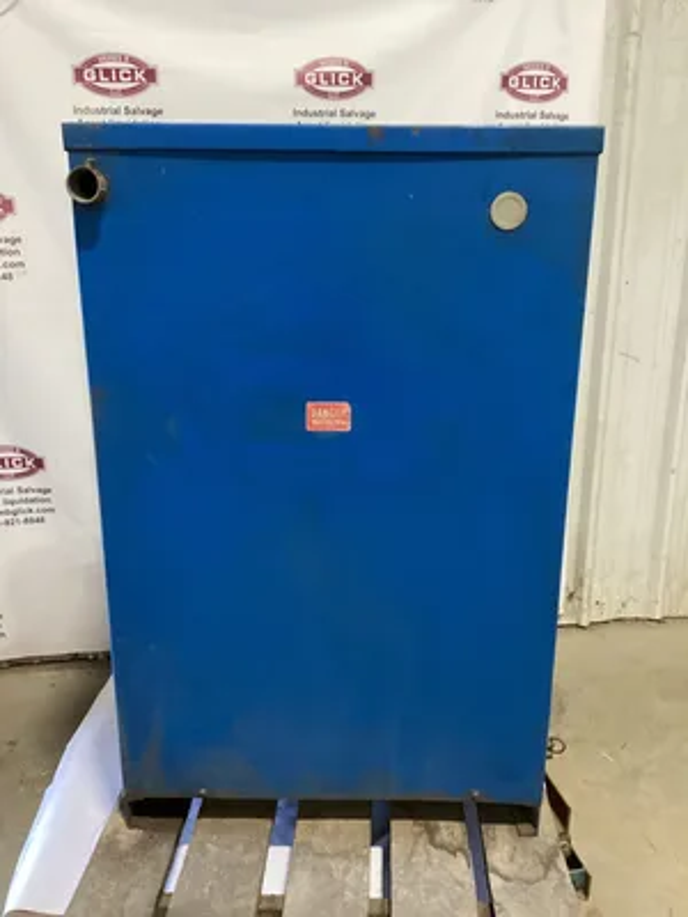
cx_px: 344
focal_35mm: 31
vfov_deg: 58.4
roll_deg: +0.4
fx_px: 822
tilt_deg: -17.1
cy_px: 458
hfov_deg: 45.4
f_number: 2.4
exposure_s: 1/40
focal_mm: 3.3
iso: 320
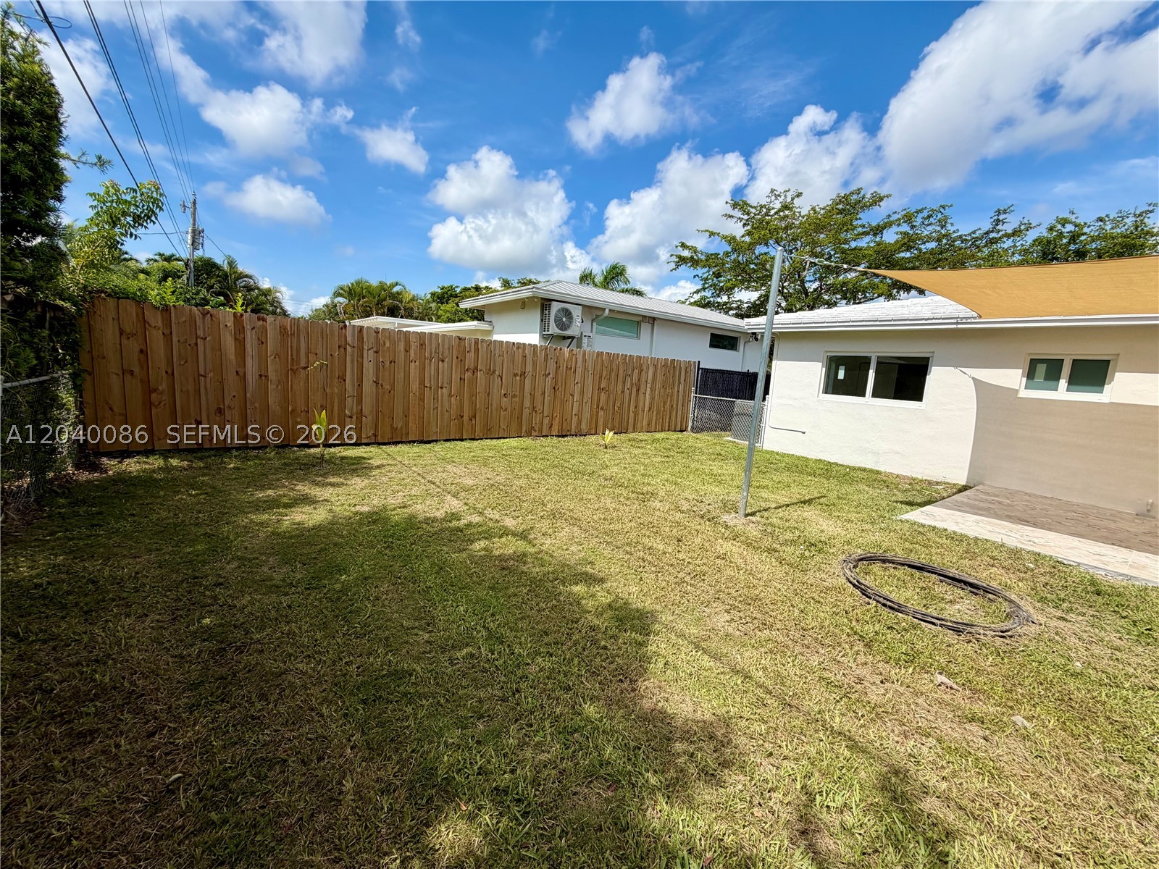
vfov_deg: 85.7
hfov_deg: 102.1
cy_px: 434
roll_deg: -2.4
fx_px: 469
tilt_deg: -7.1
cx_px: 580
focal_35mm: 14
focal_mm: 2.22
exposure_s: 1/779
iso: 20
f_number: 2.2
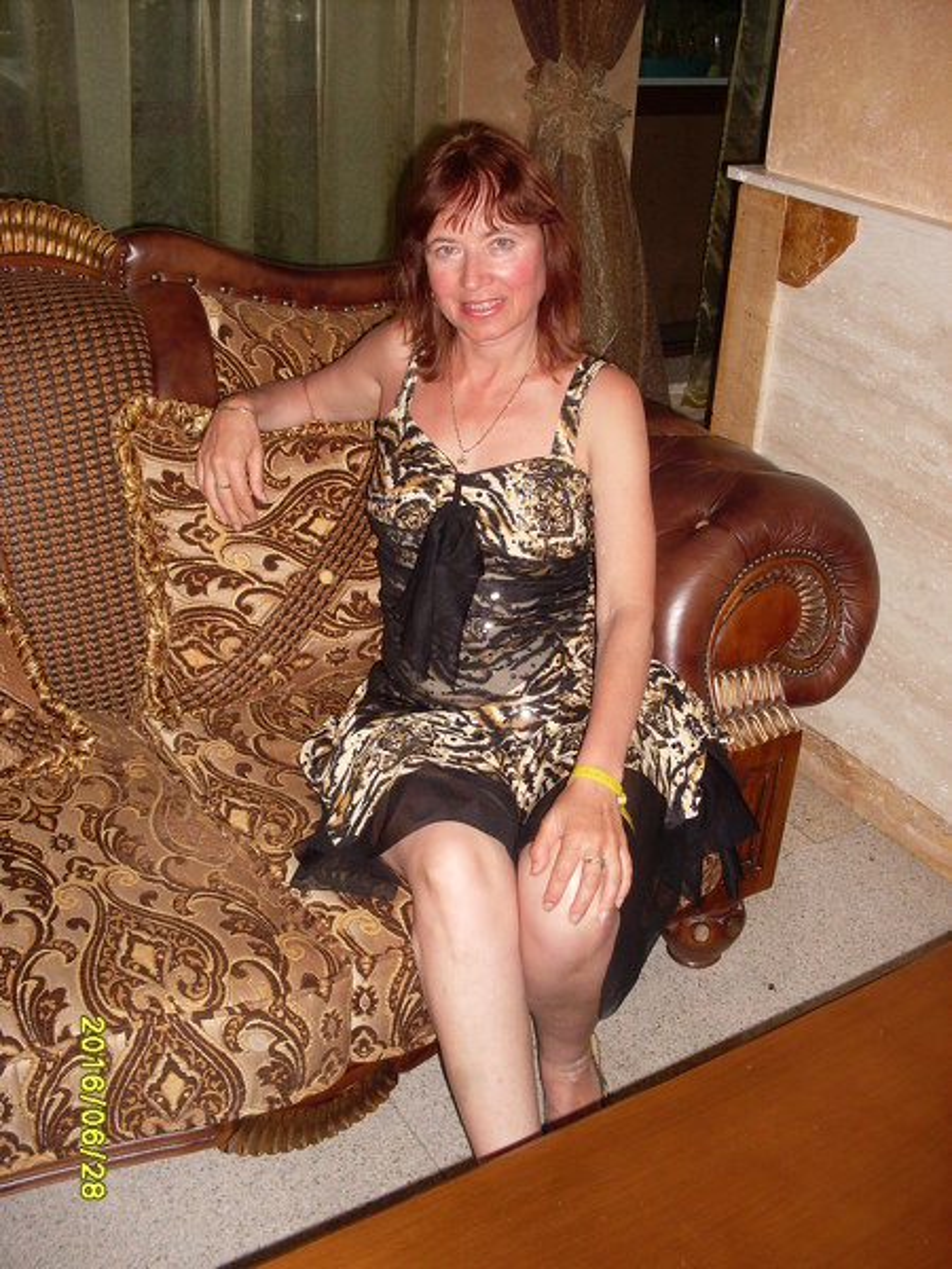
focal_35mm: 38
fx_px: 1393
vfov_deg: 49.0
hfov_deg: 37.7
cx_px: 476
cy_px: 634
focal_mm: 6.3
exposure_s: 1/45
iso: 100
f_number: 2.8
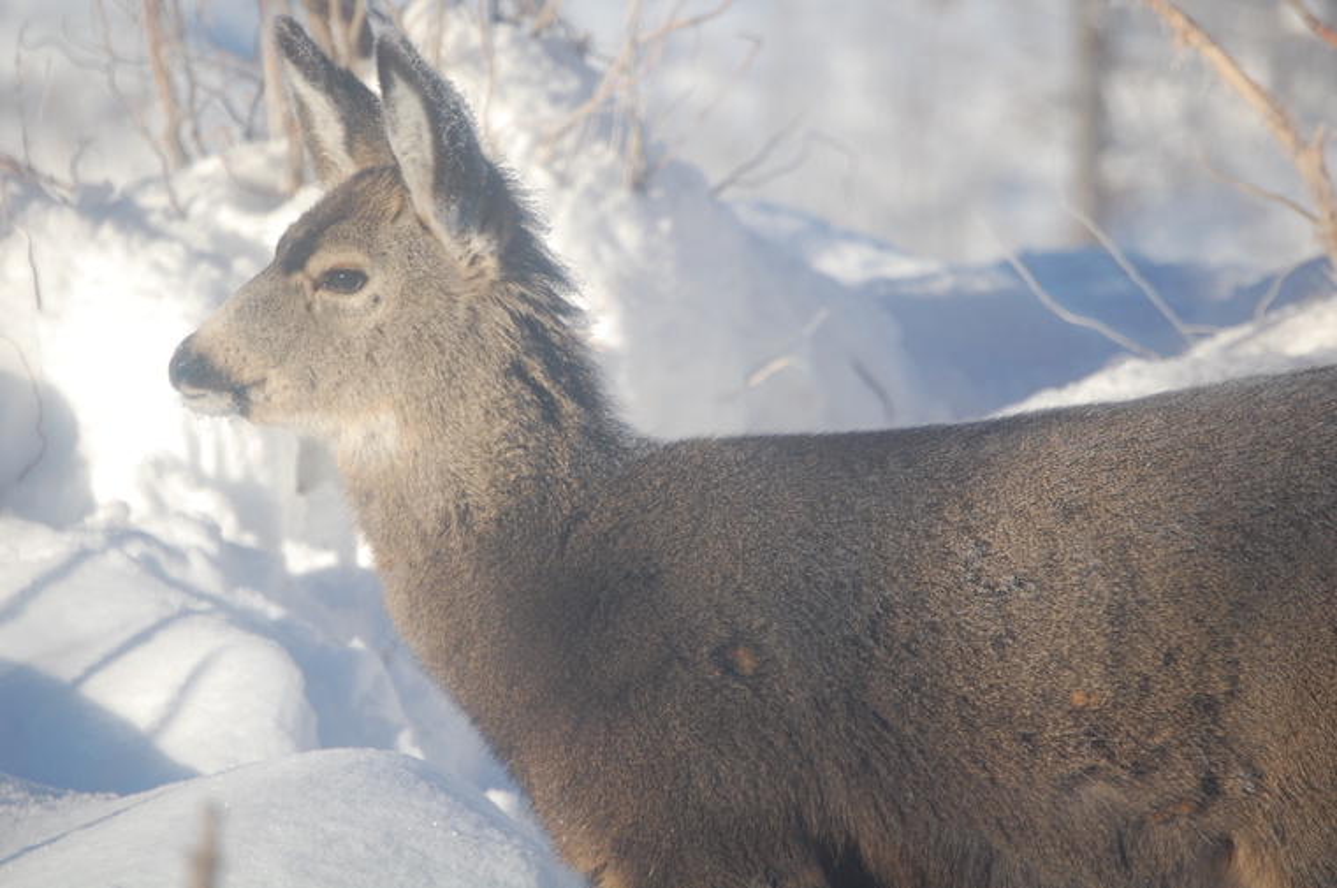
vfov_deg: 4.6
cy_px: 444
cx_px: 668
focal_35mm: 300
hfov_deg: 6.9
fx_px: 11130
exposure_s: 1/1000
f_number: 5.6
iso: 400
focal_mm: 200
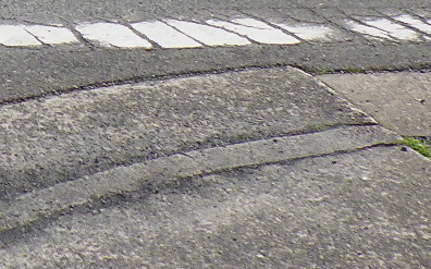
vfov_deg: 10.3
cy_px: -220
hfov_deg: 16.4
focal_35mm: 120
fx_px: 1409
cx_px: -130
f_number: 4.2
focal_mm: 5
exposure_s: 1/1250
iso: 250
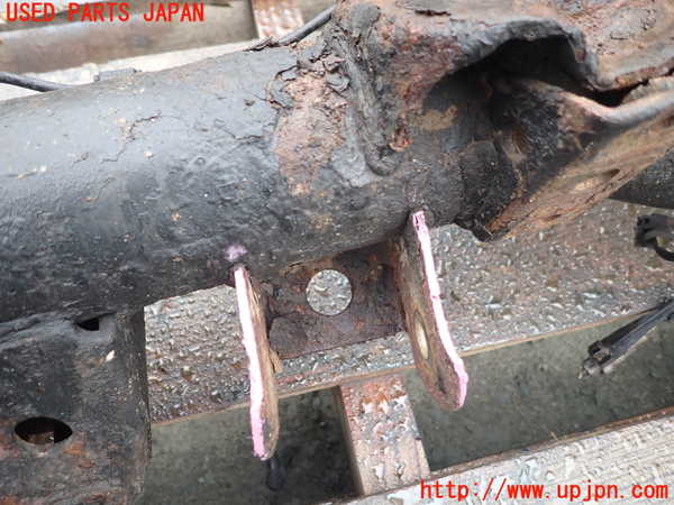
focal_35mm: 25
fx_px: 487
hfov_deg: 69.4
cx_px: 337
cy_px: 252
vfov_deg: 54.9
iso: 100
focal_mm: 4.5
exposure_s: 1/80
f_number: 2
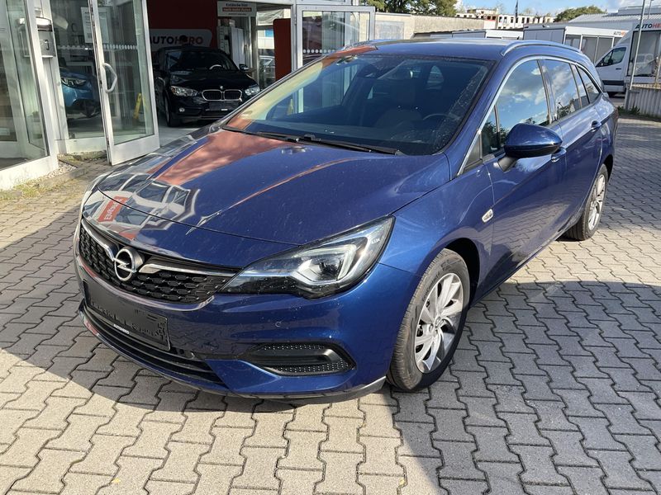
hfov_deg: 61.7
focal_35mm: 29
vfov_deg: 48.2
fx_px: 554
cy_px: 248
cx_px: 330
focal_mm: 3
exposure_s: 1/486
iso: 25
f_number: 1.8
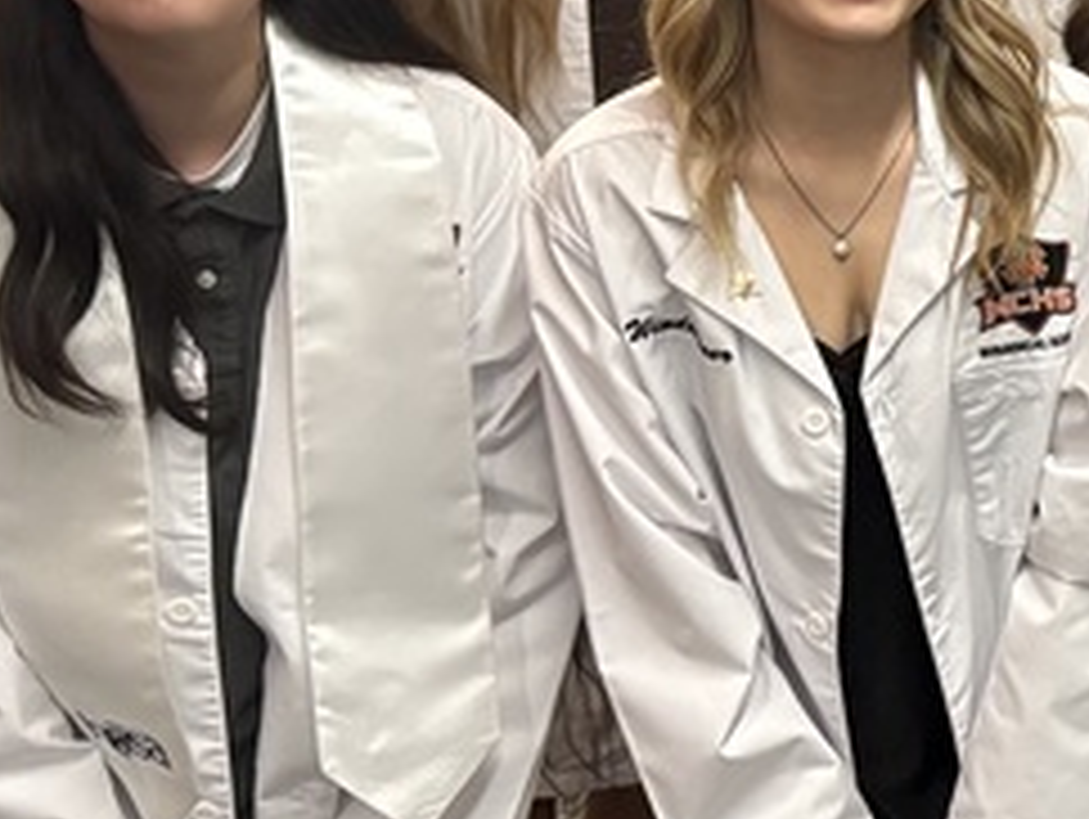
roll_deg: +0.1
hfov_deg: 15.4
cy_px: 274
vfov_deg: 13.5
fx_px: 3464
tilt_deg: -12.1
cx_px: 1971
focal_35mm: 110
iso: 320
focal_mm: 5.96
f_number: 1.6
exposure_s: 1/60
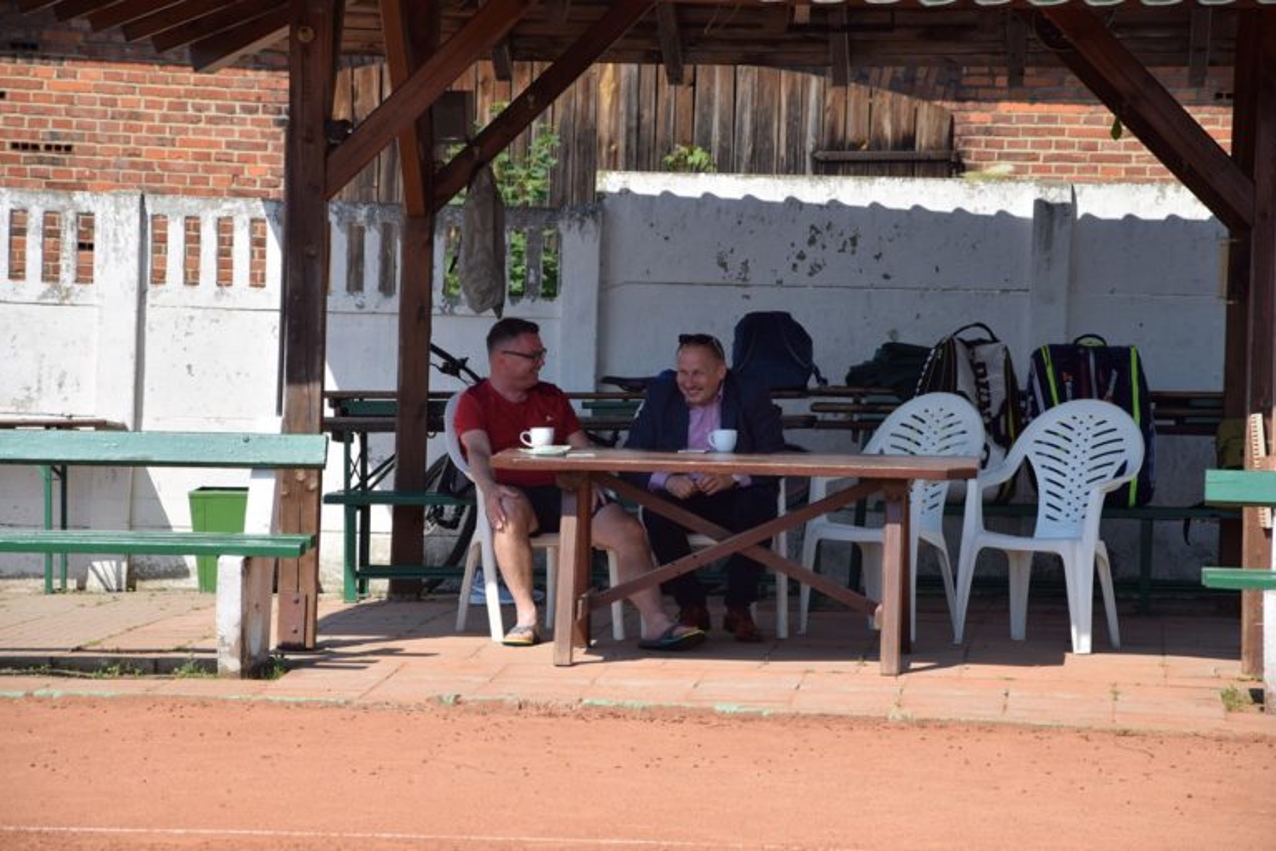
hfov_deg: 13.0
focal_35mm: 158
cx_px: 638
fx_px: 5582
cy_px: 426
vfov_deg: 8.7
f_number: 6.3
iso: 400
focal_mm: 105
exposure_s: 1/1600
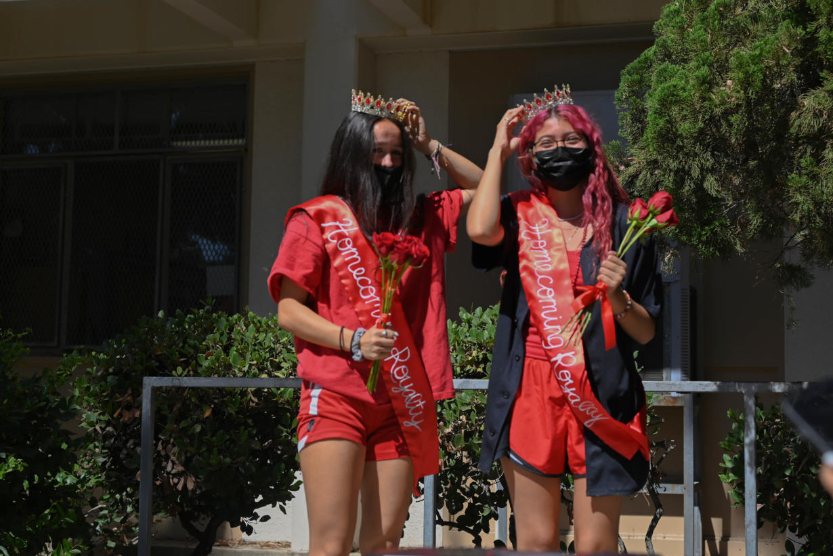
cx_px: 432
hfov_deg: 32.9
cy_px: 238
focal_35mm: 61
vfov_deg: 22.3
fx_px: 1412
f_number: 4
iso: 160
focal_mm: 50
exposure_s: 1/2000
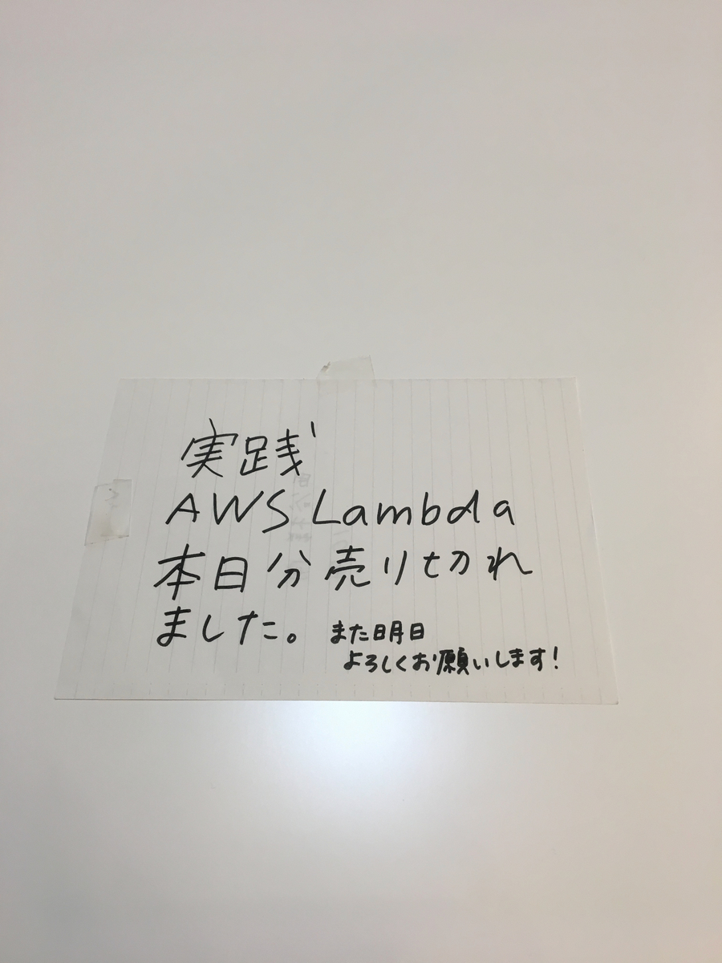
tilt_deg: -59.4
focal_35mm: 29
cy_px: 482
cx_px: 361
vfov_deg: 61.7
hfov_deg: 48.2
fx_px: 806
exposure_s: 1/33
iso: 25
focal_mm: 4.15
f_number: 2.2
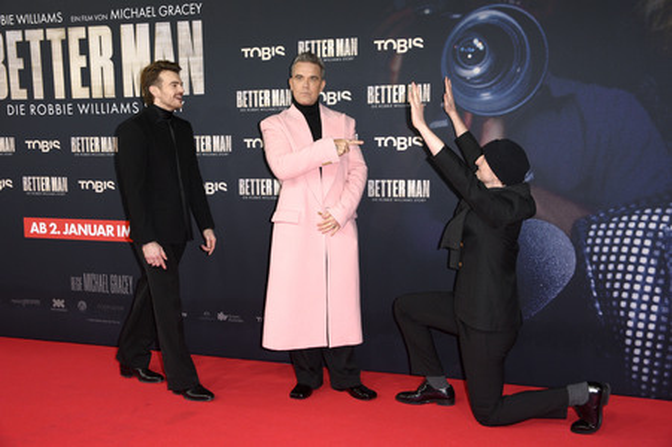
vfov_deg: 35.0
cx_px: 336
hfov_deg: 50.7
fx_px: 709
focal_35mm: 38
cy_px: 224
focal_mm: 38
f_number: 5.6
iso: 1000
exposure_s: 1/250
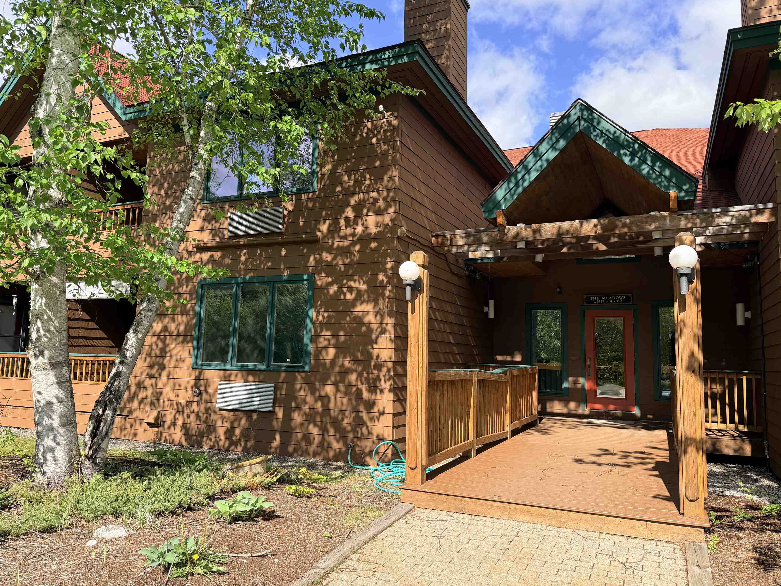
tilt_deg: +6.8
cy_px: 291
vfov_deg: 54.9
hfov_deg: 69.4
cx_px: 403
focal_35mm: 25
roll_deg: -1.6
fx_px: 564
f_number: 1.78
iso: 100
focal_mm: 6.76
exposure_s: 1/2299
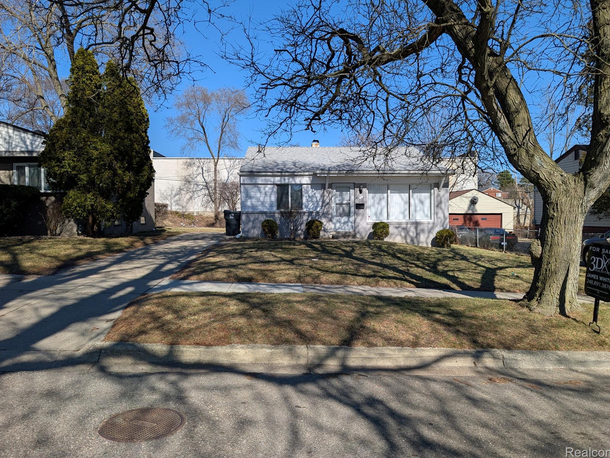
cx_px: 310
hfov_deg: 69.4
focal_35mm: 25
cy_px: 222
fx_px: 441
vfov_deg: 54.9
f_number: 1.68
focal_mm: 6.9
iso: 19
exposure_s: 1/1484
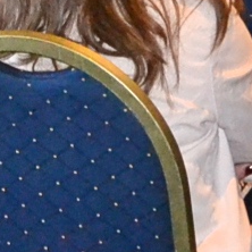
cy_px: -210
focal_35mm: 424
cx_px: -11
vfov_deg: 4.1
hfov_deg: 4.1
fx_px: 3492
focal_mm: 32
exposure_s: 1/60
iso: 3200
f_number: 4.8
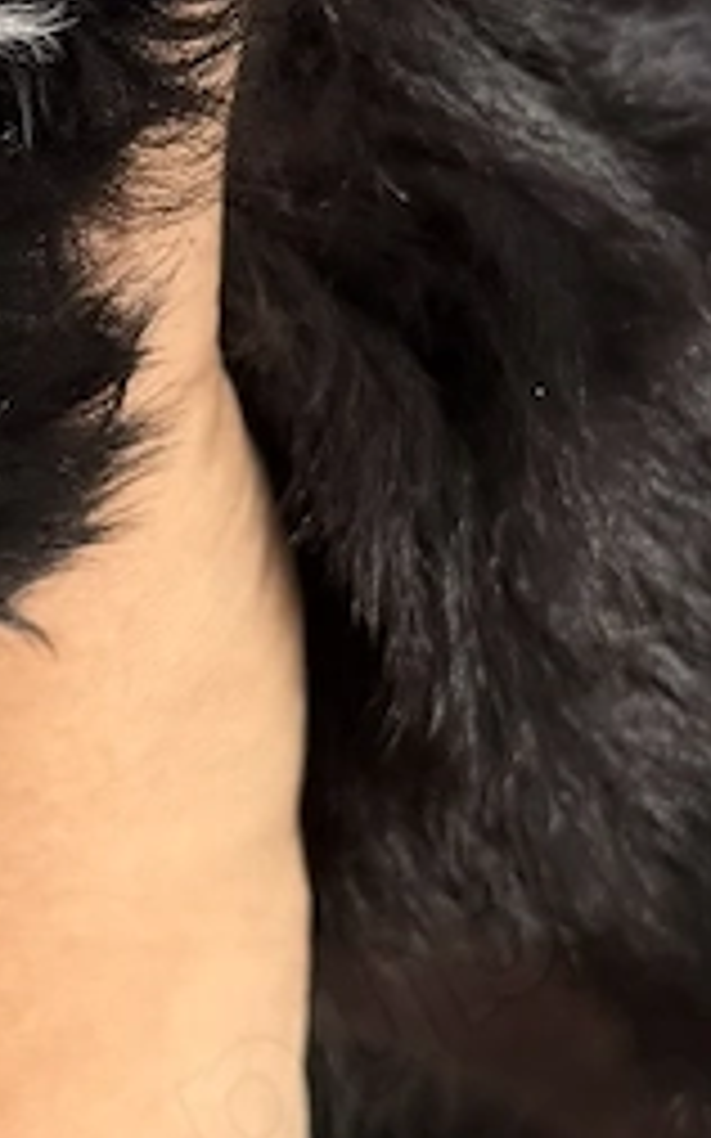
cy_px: -81
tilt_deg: -3.6
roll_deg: -0.7
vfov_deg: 15.2
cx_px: 126
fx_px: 4157
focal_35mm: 134
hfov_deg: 9.7
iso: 80
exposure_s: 1/2907
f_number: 1.78
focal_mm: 6.76
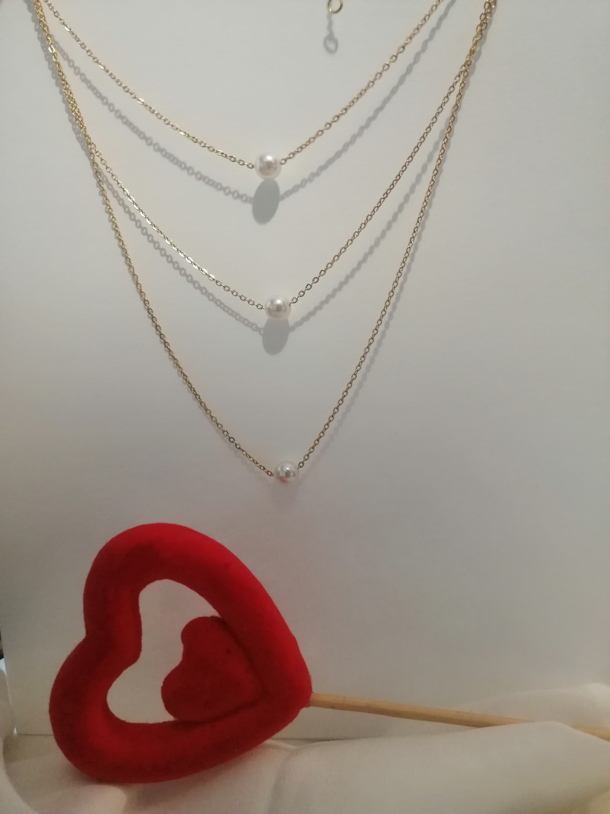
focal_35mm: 27
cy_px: 407
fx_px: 634
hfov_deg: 51.4
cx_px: 305
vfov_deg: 65.3
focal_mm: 3.96
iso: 320
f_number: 1.8
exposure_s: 1/33.3
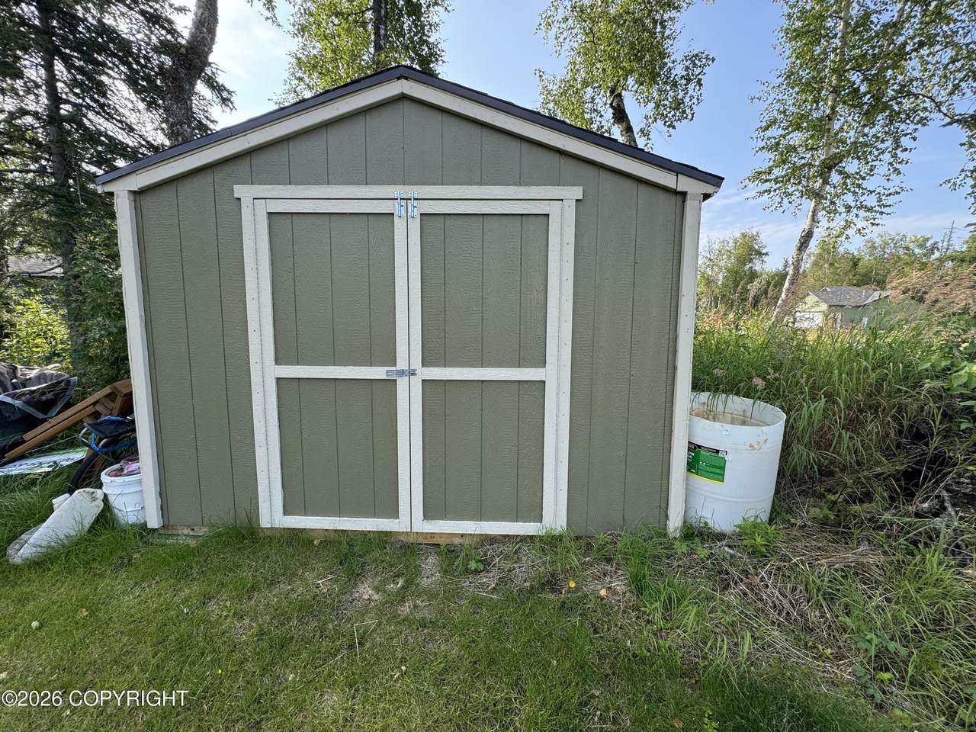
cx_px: 488
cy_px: 366
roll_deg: -0.3
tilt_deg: -7.7
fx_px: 395
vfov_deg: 85.7
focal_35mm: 14
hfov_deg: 102.1
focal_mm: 2.22
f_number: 2.2
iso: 40
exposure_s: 1/361
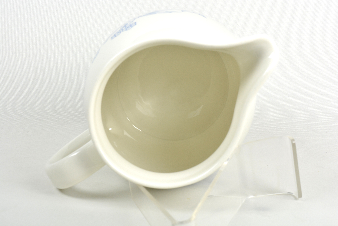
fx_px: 676
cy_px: 113
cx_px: 169
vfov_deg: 18.9
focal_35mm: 72
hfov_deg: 28.1
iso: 400
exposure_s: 1/10
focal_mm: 48
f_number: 16
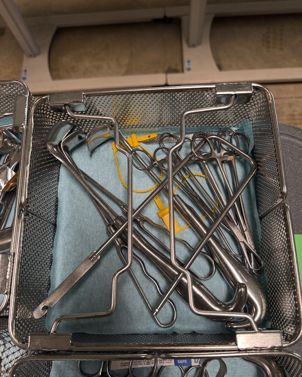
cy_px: 208
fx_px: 291
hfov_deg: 54.9
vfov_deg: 65.9
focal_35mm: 26
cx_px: 152
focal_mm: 6.76
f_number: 1.78
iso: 125
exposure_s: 1/121
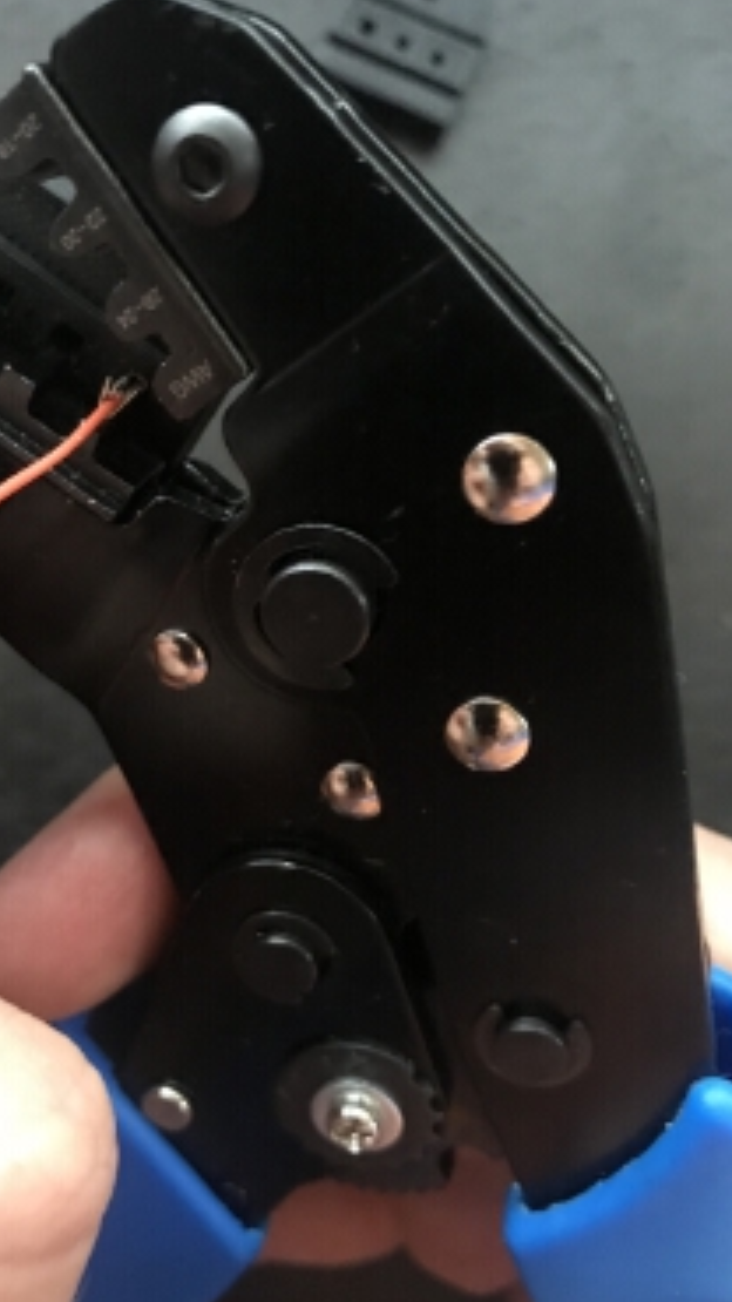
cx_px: 246
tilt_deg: -84.9
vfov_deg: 59.5
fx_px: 1139
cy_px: 683
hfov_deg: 35.3
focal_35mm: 33
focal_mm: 3.99
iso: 100
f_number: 1.8
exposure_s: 1/4
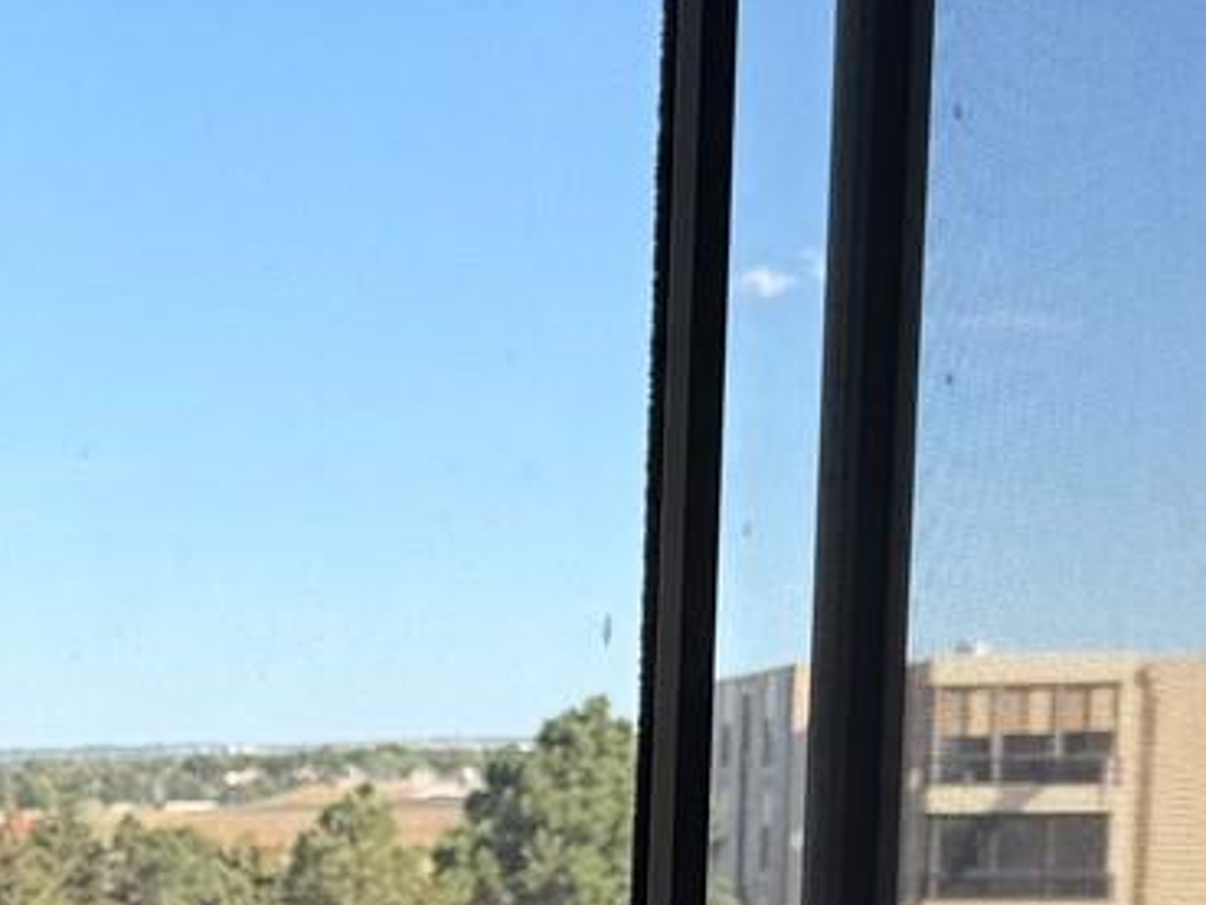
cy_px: 1186
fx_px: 3624
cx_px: -905
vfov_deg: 13.7
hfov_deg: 16.2
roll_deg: +0.9
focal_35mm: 104
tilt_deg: -5.8
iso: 80
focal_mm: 6.76
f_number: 1.78
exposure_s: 1/2000
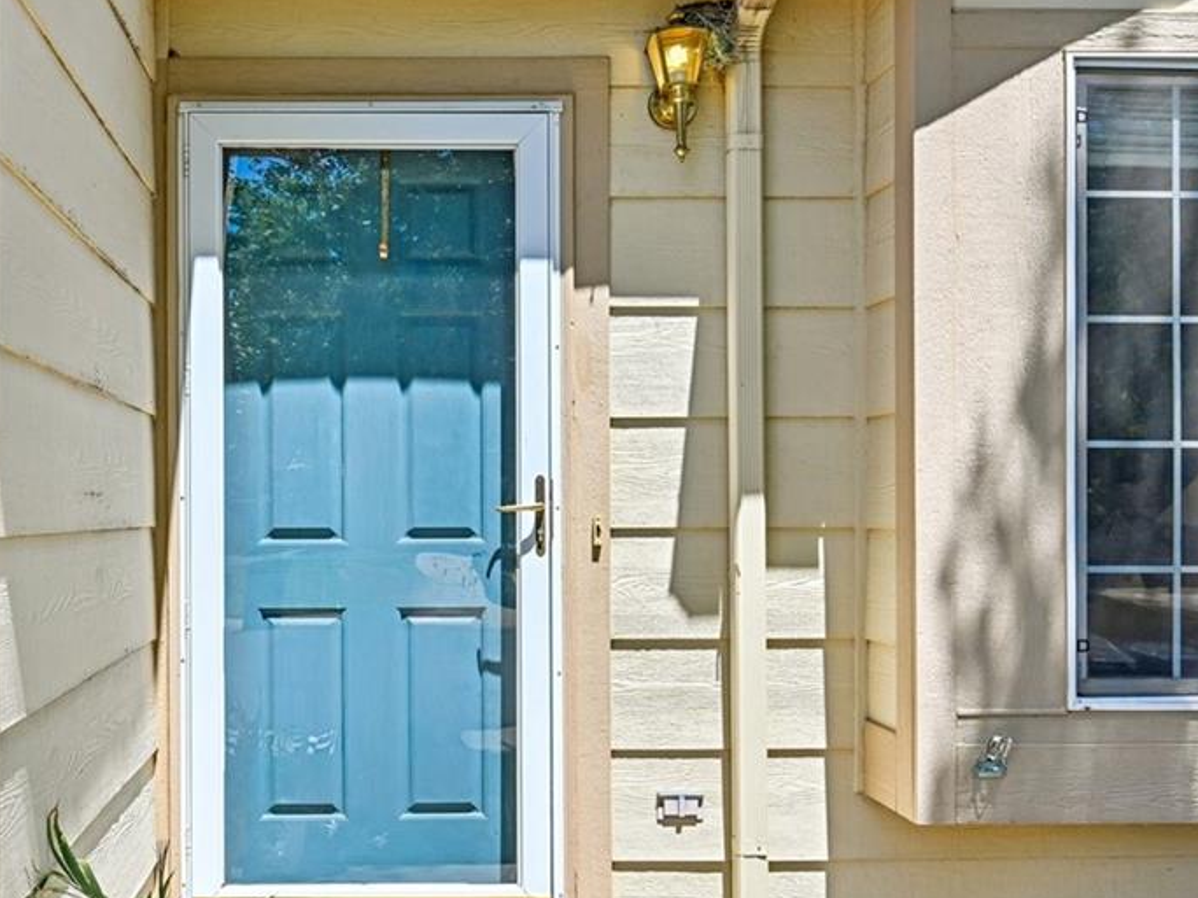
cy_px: 494
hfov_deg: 50.2
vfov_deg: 39.6
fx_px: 1246
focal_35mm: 36
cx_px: 377
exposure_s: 1/80
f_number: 10
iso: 64
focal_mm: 16
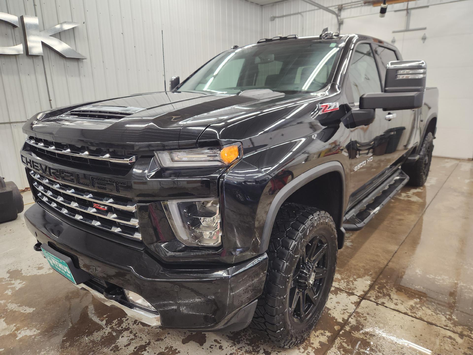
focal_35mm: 23
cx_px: 236
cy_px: 178
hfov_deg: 73.9
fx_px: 314
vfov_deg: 58.9
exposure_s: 1/120
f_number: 1.8
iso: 200
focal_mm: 5.4
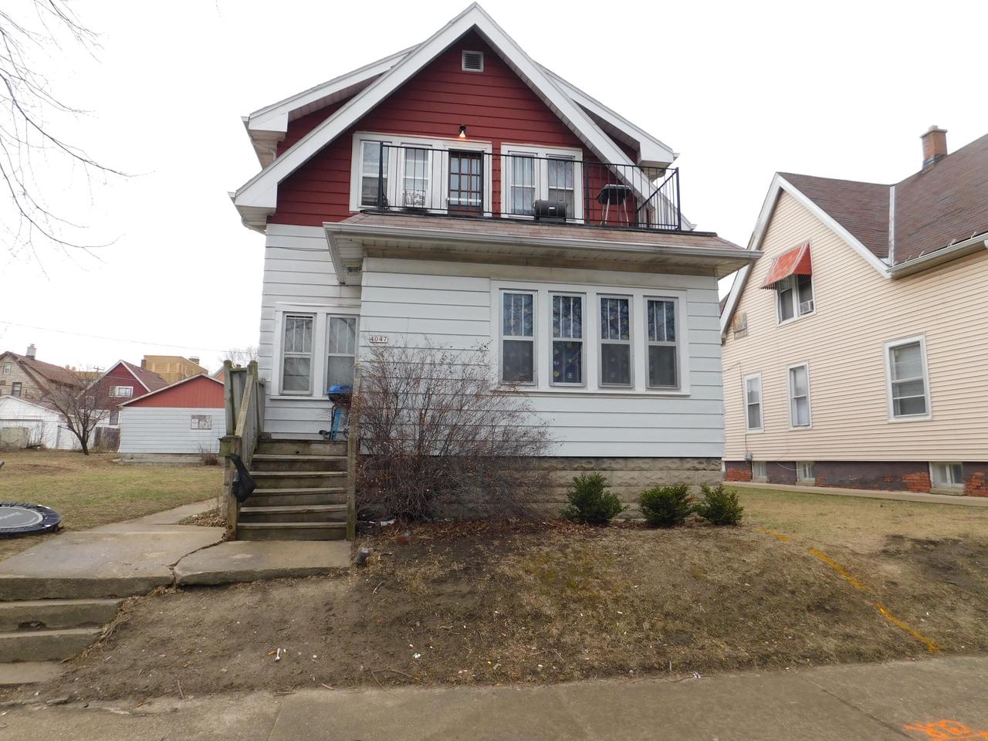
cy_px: 370
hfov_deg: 73.9
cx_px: 494
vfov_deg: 58.9
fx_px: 656
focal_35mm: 23
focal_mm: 4
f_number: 3
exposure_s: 1/500
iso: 125
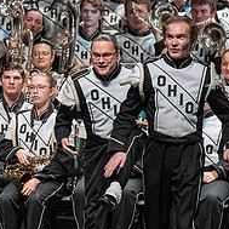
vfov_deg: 3.0
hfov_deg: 3.0
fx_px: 4386
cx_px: -110
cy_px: 127
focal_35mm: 586
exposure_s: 1/500
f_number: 4
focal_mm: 150
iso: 4000
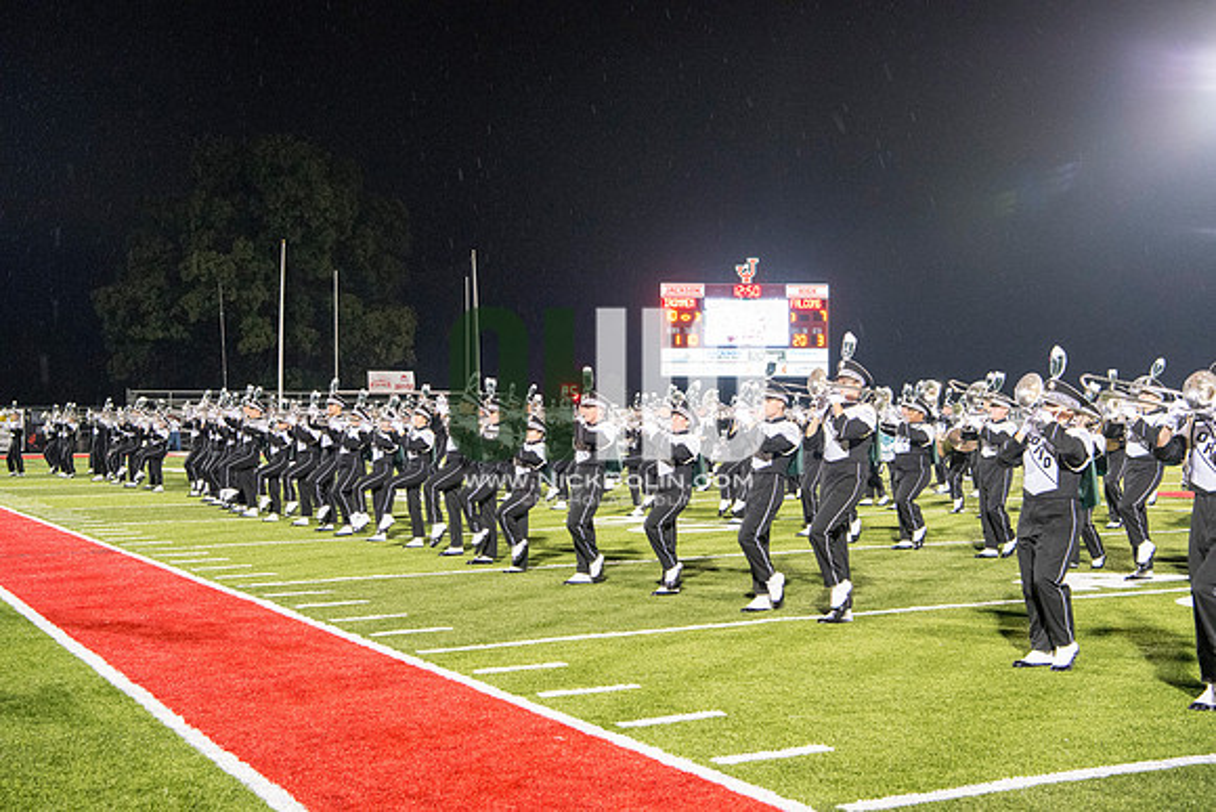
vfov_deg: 29.3
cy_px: 406
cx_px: 608
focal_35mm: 46
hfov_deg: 42.7
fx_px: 1554
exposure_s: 1/125
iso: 5000
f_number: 5.6
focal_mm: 46
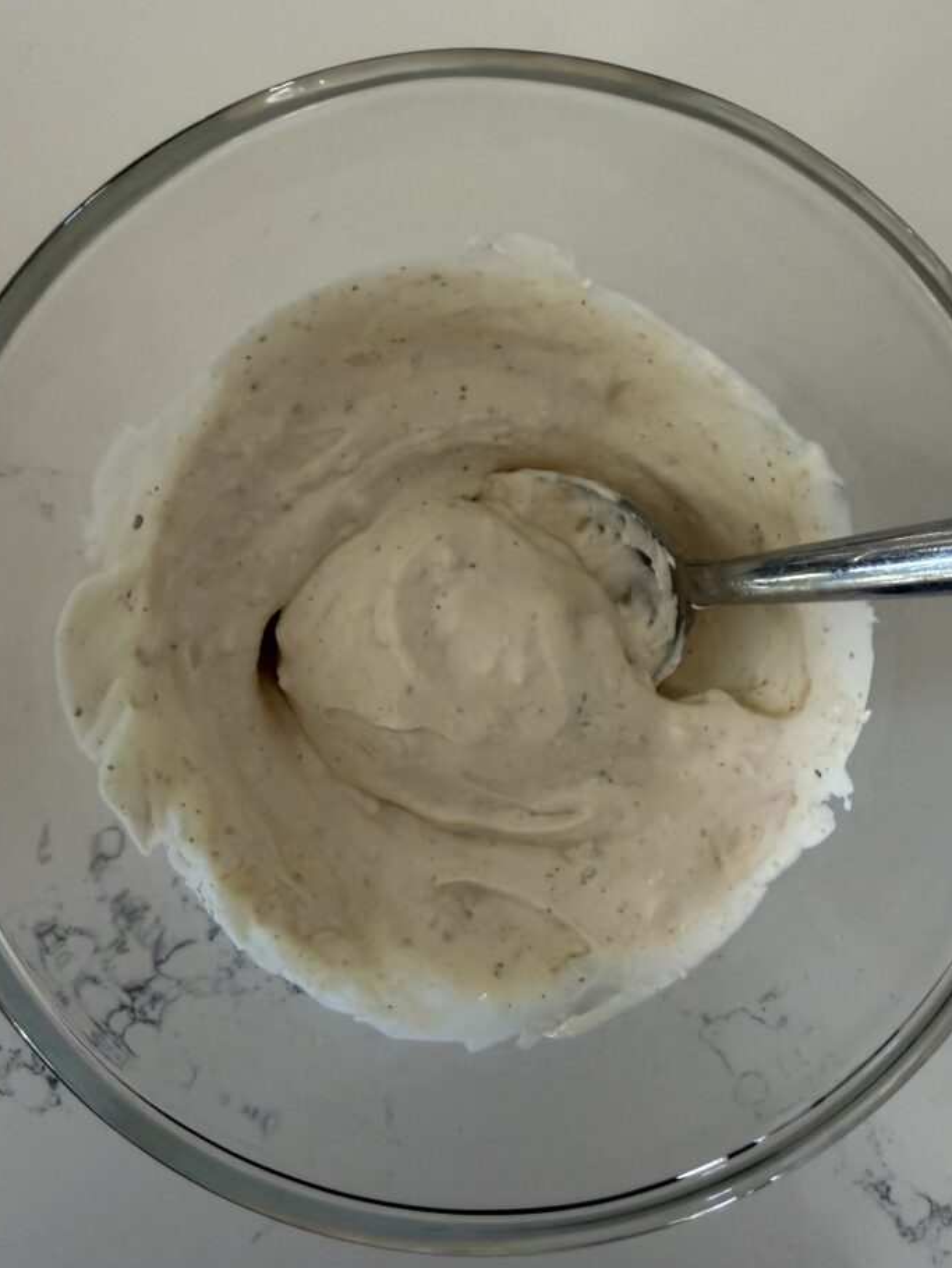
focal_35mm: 27
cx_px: 498
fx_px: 990
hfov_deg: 51.4
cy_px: 656
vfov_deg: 65.3
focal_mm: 2.22
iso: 320
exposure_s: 1/61
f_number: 2.2
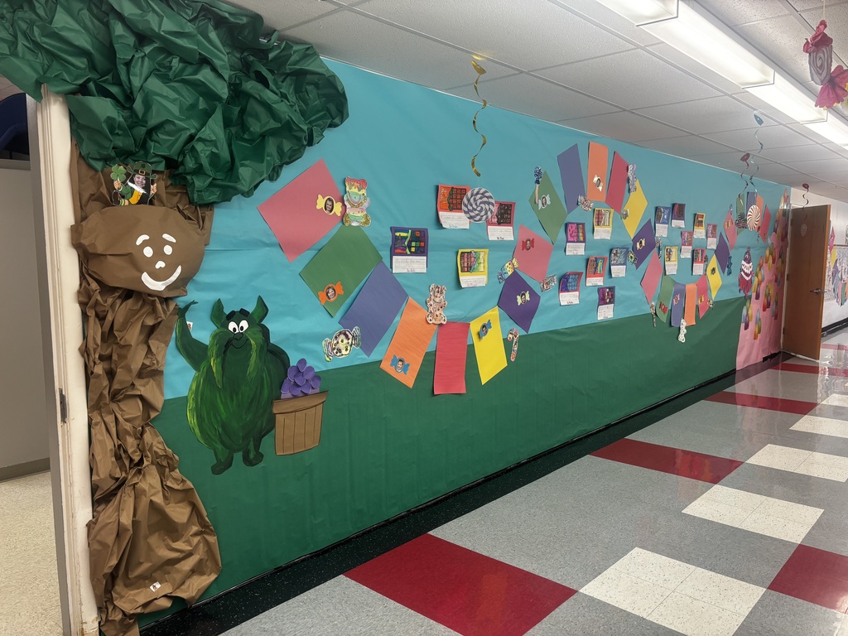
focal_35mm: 26
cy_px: 318
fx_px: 637
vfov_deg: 53.1
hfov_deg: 67.3
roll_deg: -0.2
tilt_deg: -6.1
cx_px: 424
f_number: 1.6
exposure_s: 1/60
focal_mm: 5.96
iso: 100
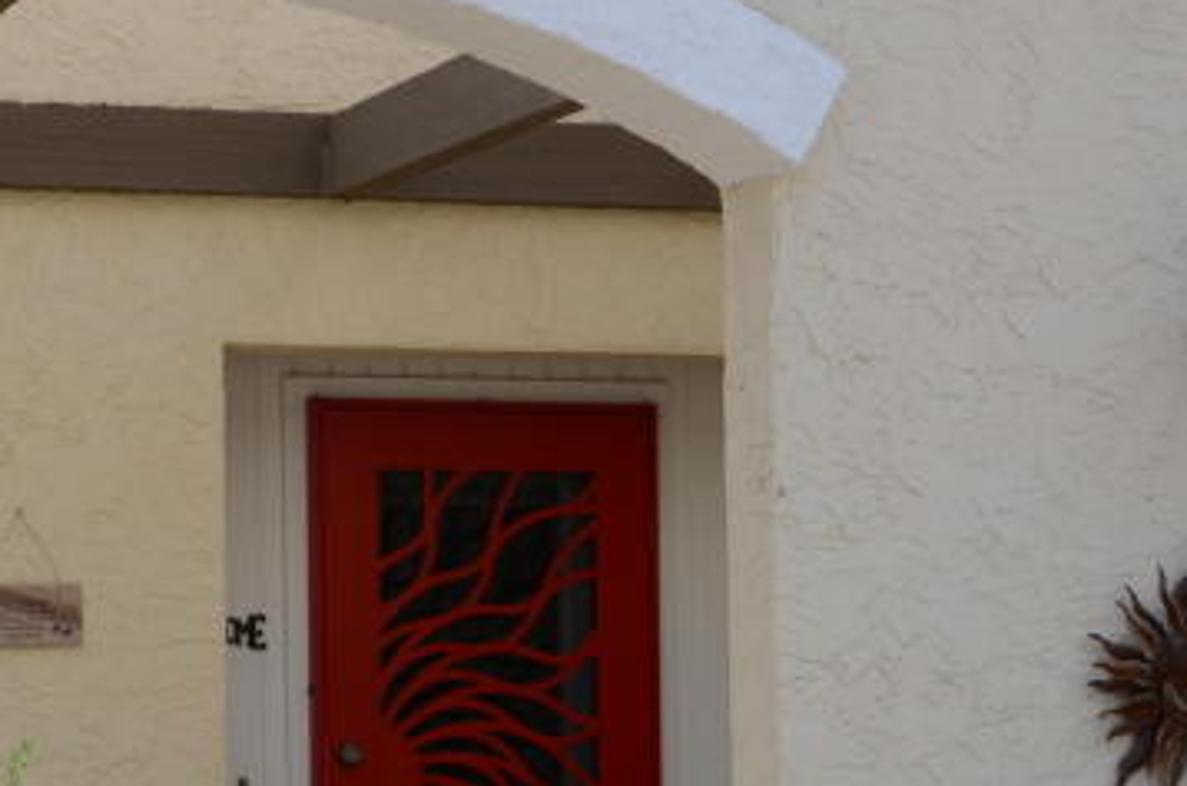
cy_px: 789
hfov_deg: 15.0
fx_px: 4474
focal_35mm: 136
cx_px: 250
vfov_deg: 10.0
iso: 400
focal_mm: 28
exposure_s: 1/1000
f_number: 8
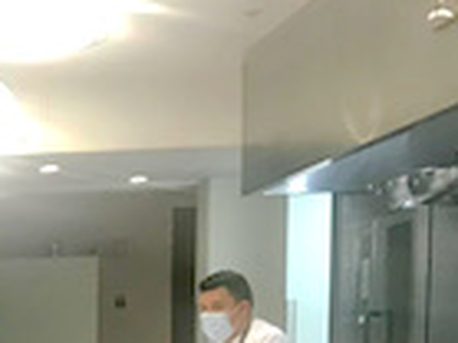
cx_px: -435
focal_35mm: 121
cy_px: 521
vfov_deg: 11.7
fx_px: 1600
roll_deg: +2.4
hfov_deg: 14.0
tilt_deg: -4.0
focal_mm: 3.99
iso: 40
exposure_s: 1/30
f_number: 1.8
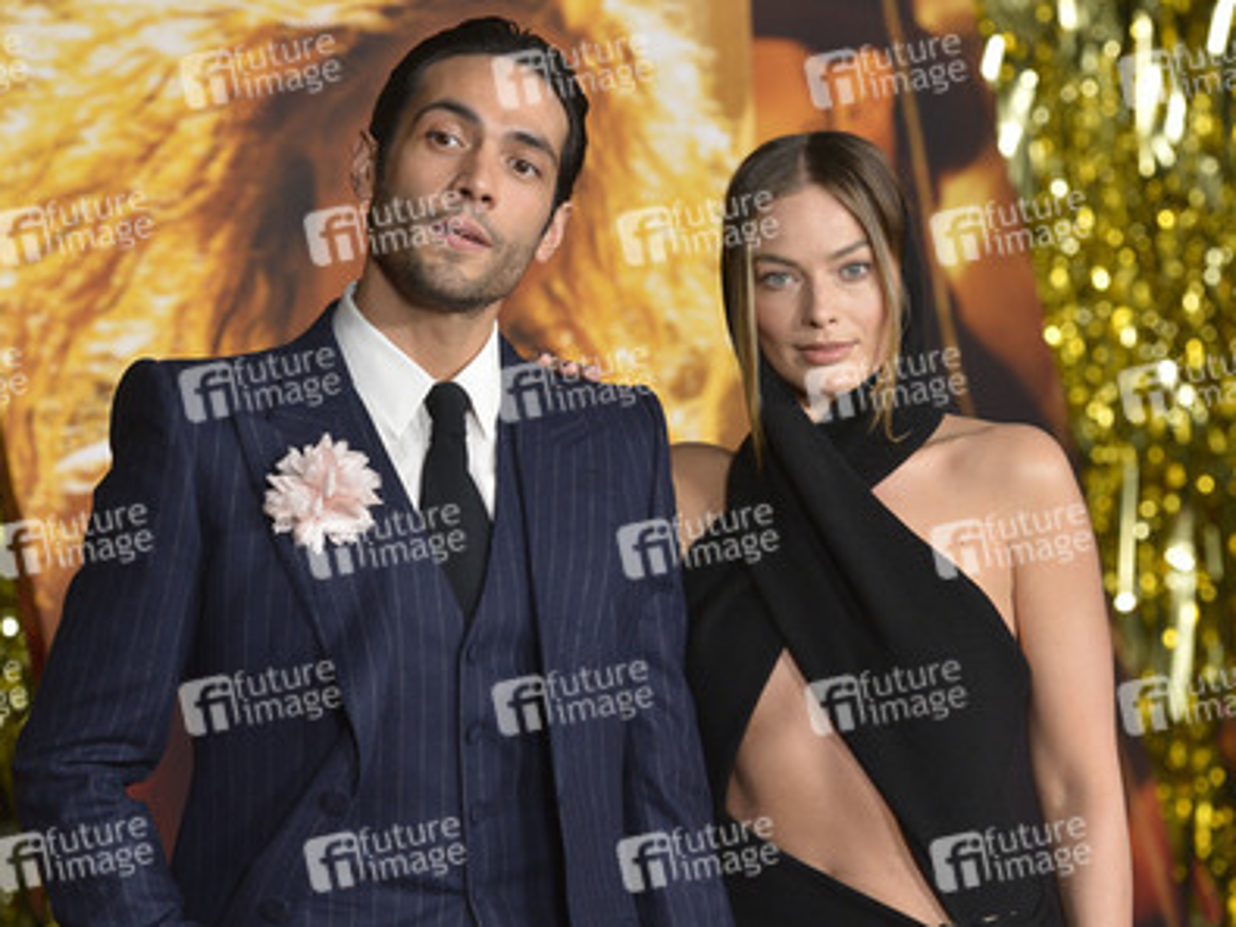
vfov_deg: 10.8
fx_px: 4890
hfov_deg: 14.4
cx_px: 613
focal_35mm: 137
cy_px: 464
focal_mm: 125
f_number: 4.5
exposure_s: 1/320
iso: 2000
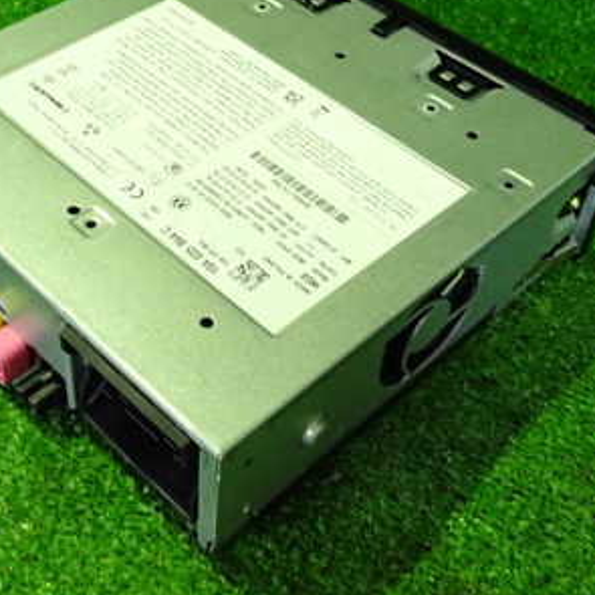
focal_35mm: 54
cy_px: 214
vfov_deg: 31.5
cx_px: 230
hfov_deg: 31.5
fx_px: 1050
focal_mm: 5.4
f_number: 2.3
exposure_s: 1/30
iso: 500
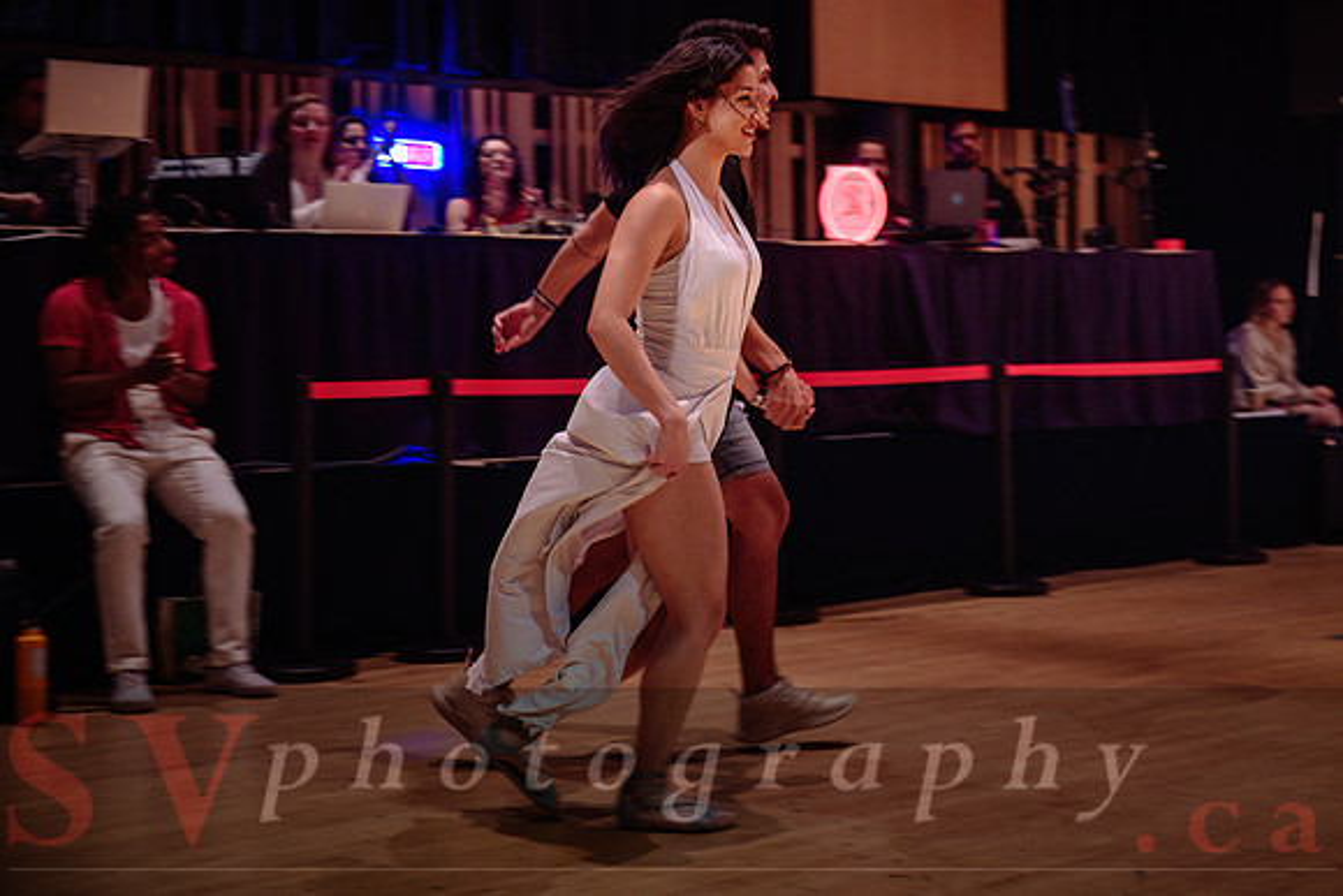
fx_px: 2079
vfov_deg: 24.2
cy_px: 329
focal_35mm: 56
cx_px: 850
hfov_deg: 35.6
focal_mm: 44
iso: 1000
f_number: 3.2
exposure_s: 1/125
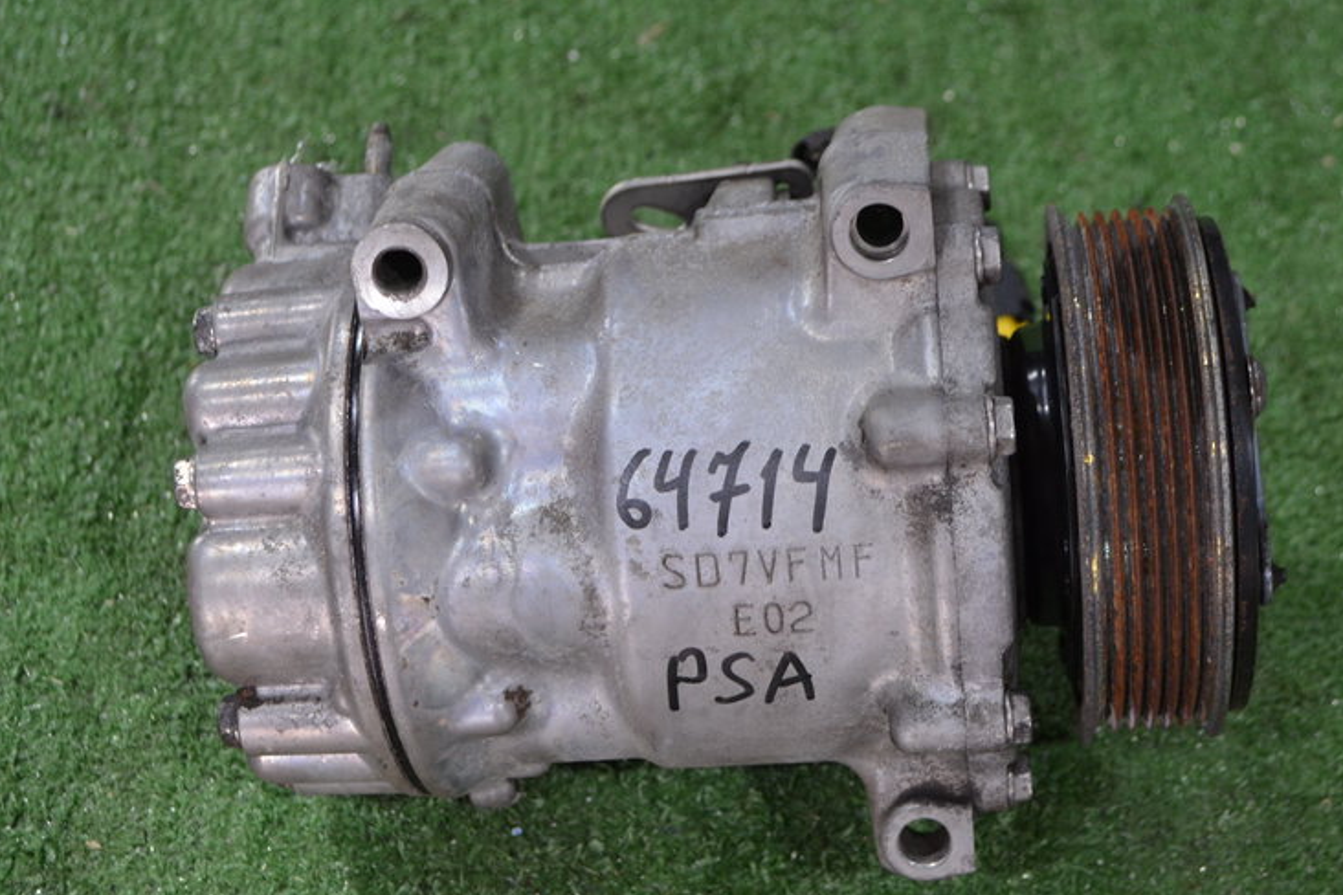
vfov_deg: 20.3
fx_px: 2499
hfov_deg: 30.1
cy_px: 490
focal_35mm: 67
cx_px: 673
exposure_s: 1/60
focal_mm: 32
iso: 800
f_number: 4.8
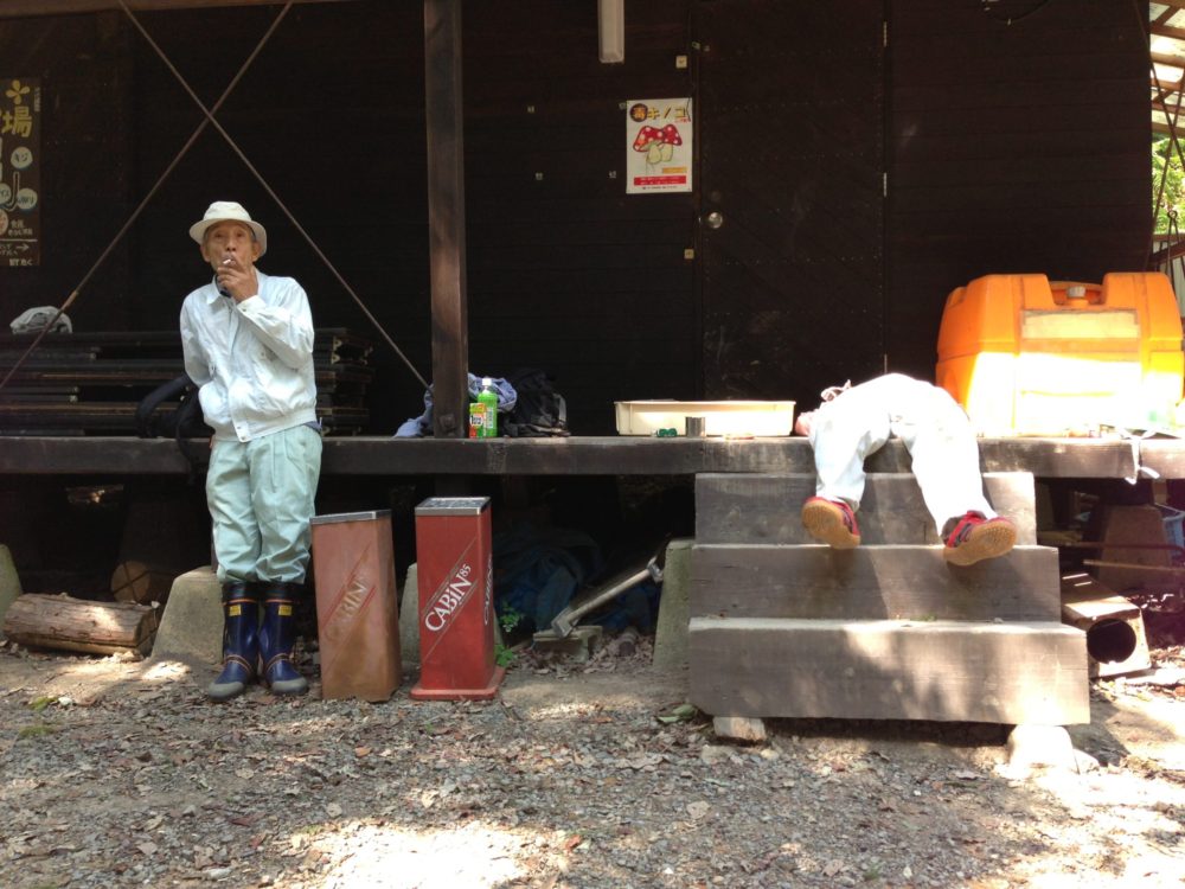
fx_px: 1130
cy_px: 444
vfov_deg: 42.9
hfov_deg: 55.4
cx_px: 592
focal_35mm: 33
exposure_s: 1/40
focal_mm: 4.13
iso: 64
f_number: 2.4
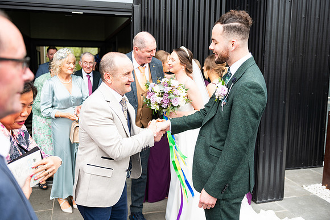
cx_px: 165
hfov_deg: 54.4
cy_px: 110
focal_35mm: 35
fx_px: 321
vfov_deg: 37.9
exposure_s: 1/200
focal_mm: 35
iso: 160
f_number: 3.5
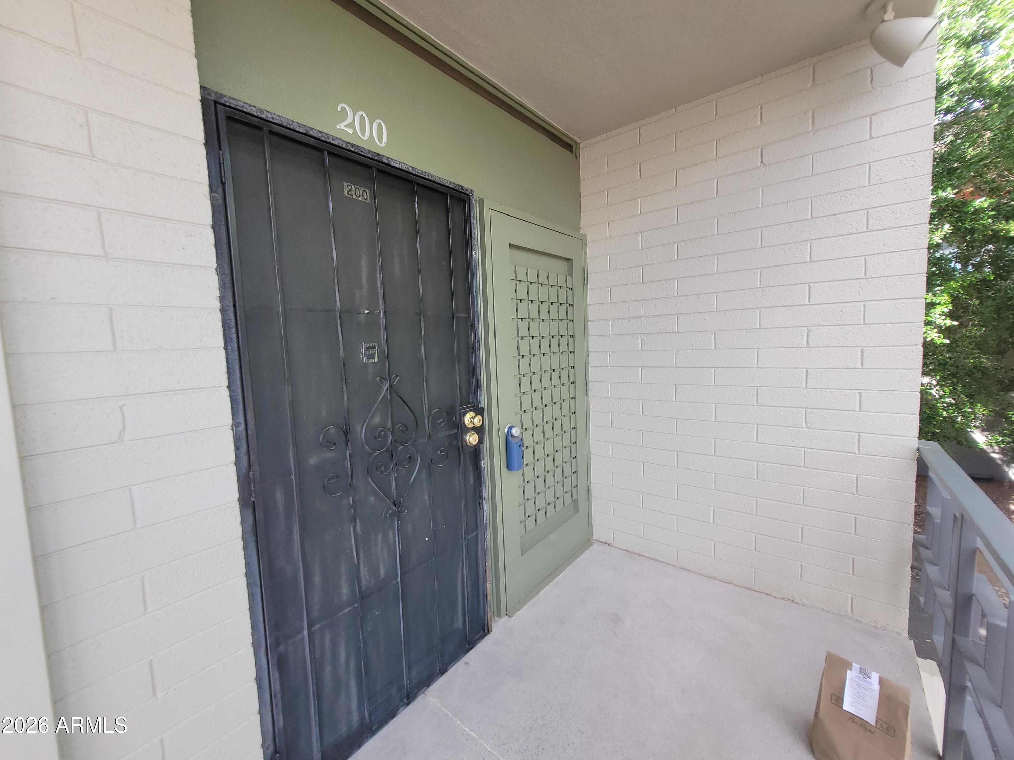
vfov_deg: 89.9
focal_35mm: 13
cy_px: 380
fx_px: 381
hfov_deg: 106.2
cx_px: 507
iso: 40
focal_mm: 1.74
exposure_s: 1/136
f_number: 2.2
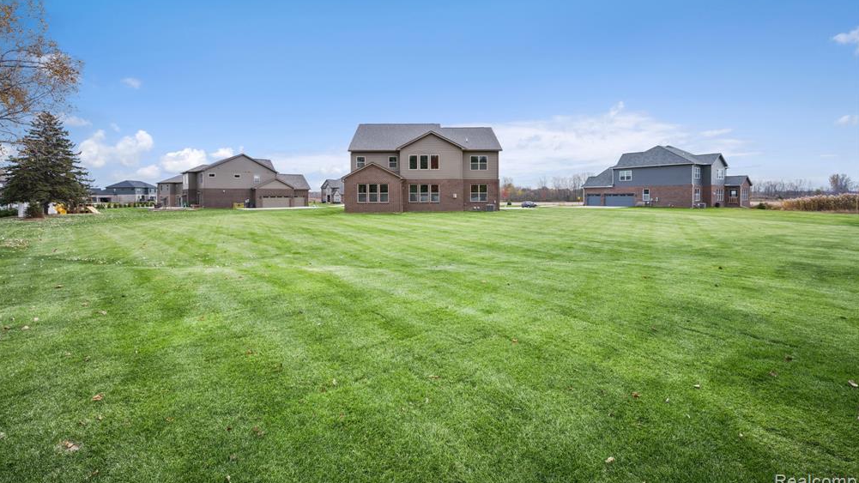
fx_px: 342
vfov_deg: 70.0
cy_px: 202
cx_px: 422
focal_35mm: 15
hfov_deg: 103.0
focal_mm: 14
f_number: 9
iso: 100
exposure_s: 1/30
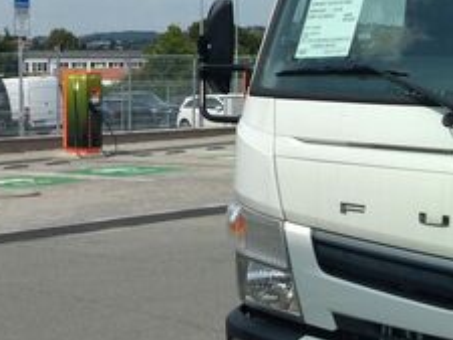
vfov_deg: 24.4
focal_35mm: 60
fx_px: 786
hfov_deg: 31.2
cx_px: 77
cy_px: 157
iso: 100
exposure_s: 1/1735
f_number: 2.2
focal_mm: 3.46
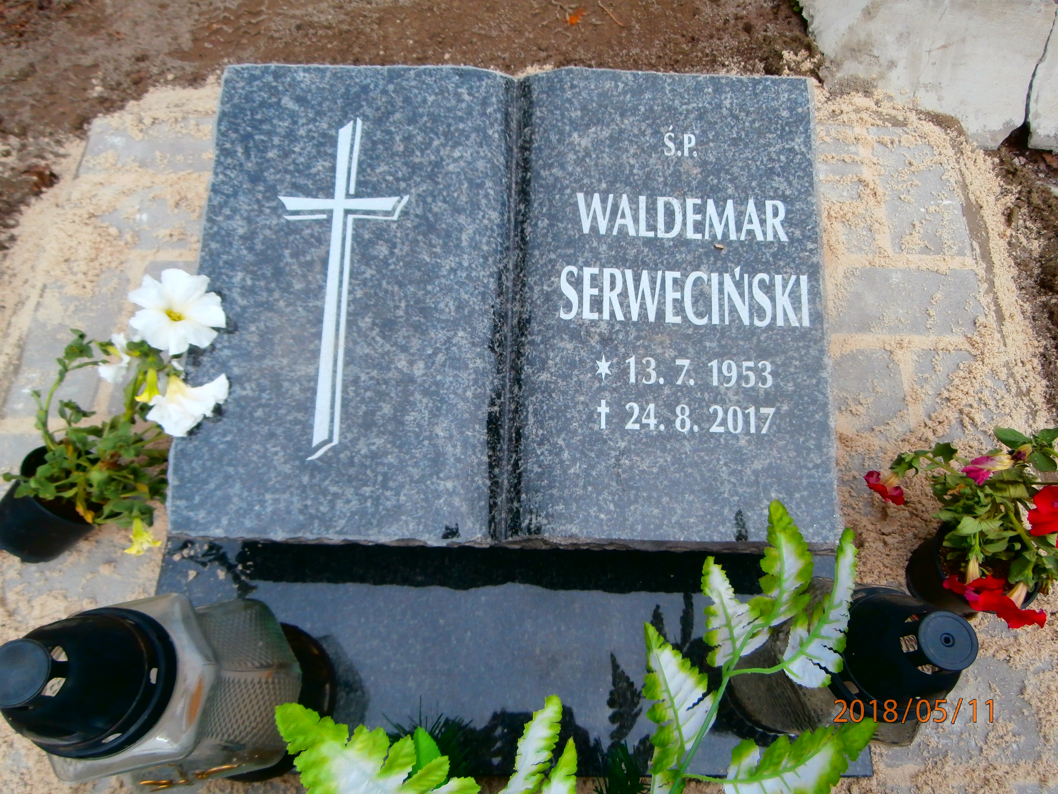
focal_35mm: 24
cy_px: 397
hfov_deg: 71.6
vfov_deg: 56.8
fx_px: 734
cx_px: 529
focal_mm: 4.2
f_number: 3
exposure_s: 1/1000
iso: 100
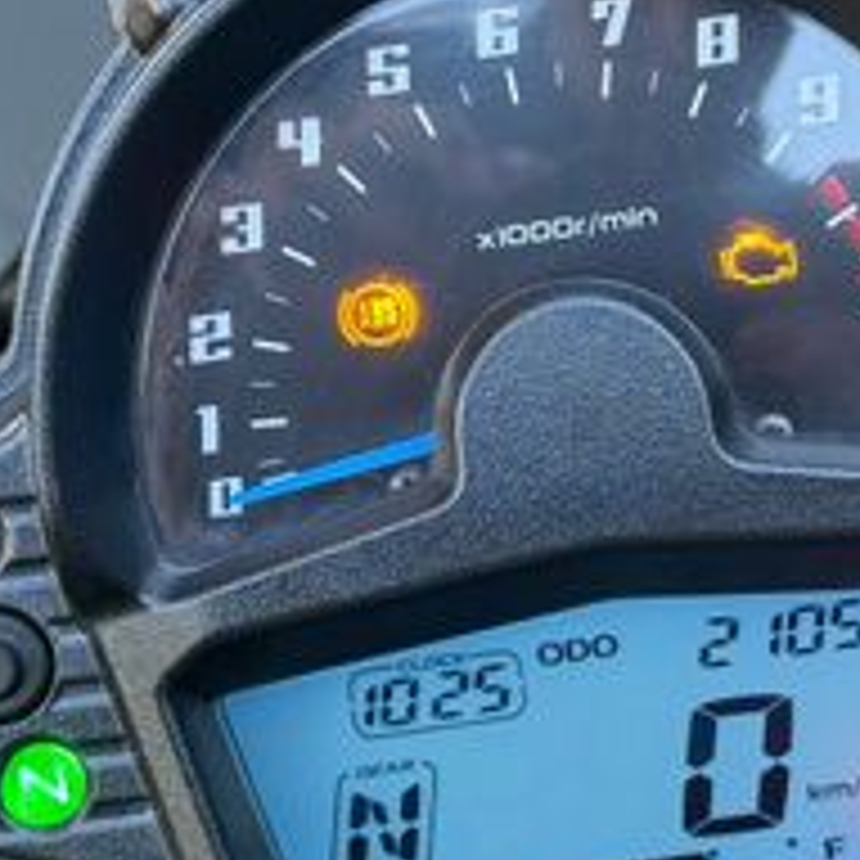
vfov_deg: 24.3
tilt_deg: -32.2
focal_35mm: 71
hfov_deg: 24.3
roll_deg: -9.8
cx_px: 518
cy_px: 540
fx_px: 1996
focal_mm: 6.76
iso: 125
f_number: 1.78
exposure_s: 1/121
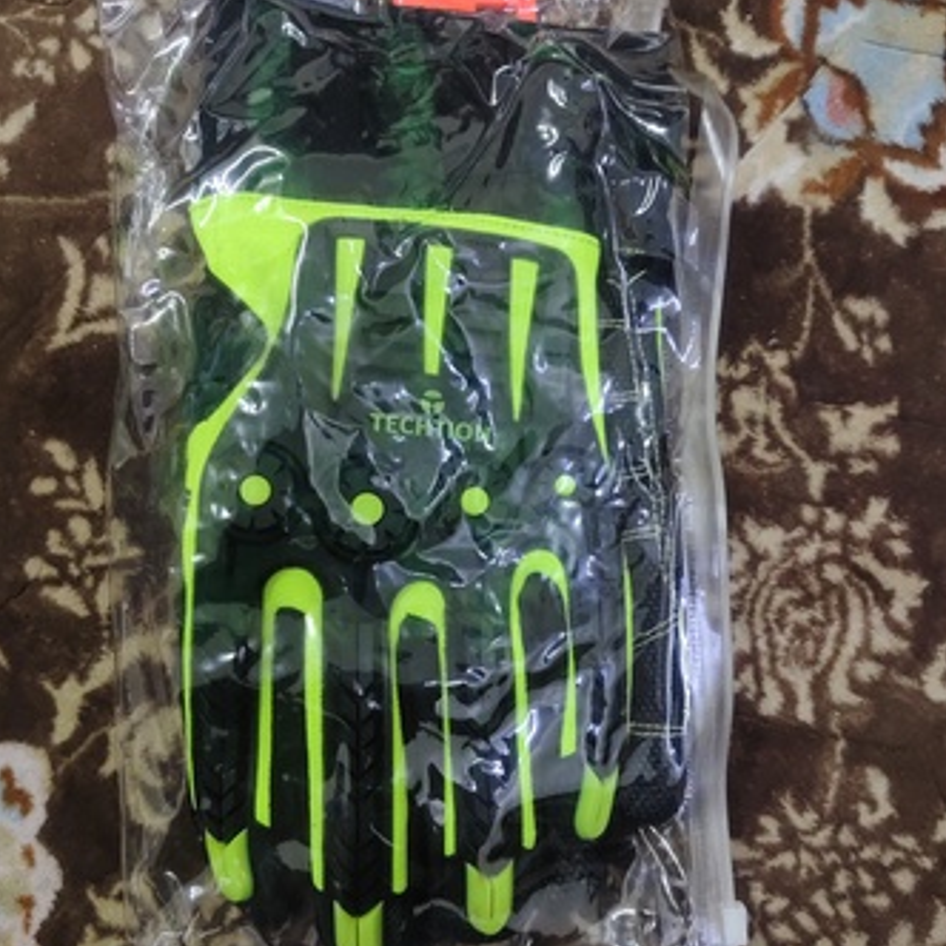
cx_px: 477
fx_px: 866
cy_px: 497
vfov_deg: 57.3
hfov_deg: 57.3
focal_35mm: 28
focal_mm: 5.56
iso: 978
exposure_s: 1/50
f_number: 1.88
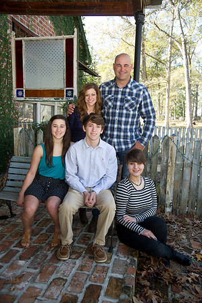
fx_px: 253
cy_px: 152
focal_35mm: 30
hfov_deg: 43.5
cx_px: 101
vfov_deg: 62.0
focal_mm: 30
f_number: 6.3
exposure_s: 1/125
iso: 400
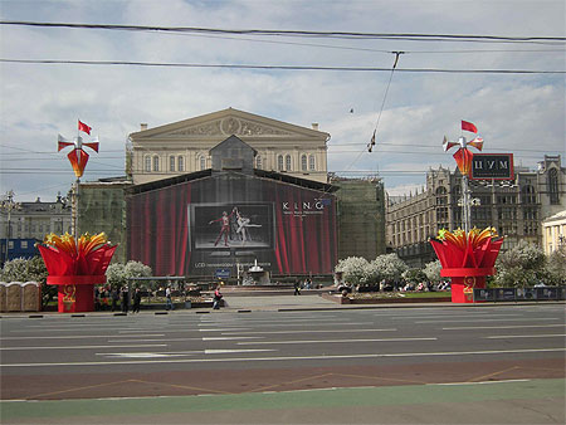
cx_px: 283
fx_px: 736
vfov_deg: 32.2
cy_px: 212
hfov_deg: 42.1
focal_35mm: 45
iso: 64
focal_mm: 7.5
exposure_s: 1/231
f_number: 7
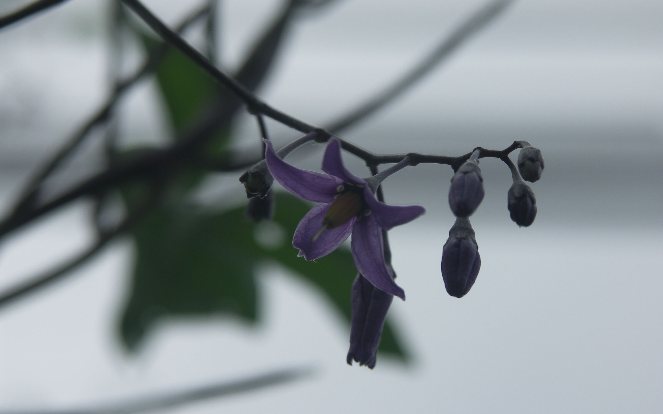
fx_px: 3252
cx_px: 331
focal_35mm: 180
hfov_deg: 11.6
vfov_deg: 7.3
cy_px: 200
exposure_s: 1/500
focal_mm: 43.7
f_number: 5
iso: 50
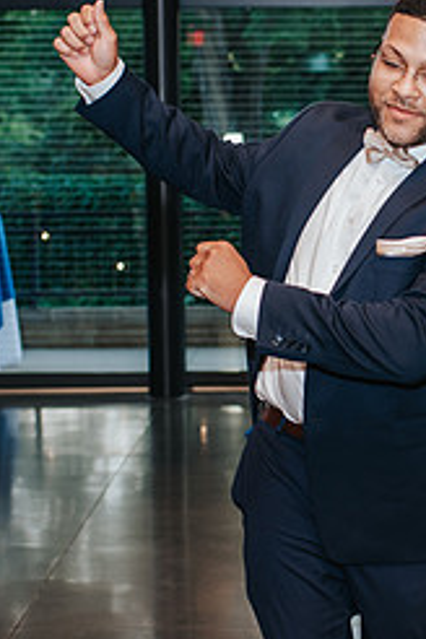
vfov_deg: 21.2
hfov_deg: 14.1
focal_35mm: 96
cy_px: 332
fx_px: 1704
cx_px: 379
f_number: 2.8
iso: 500
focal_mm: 35
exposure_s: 1/160
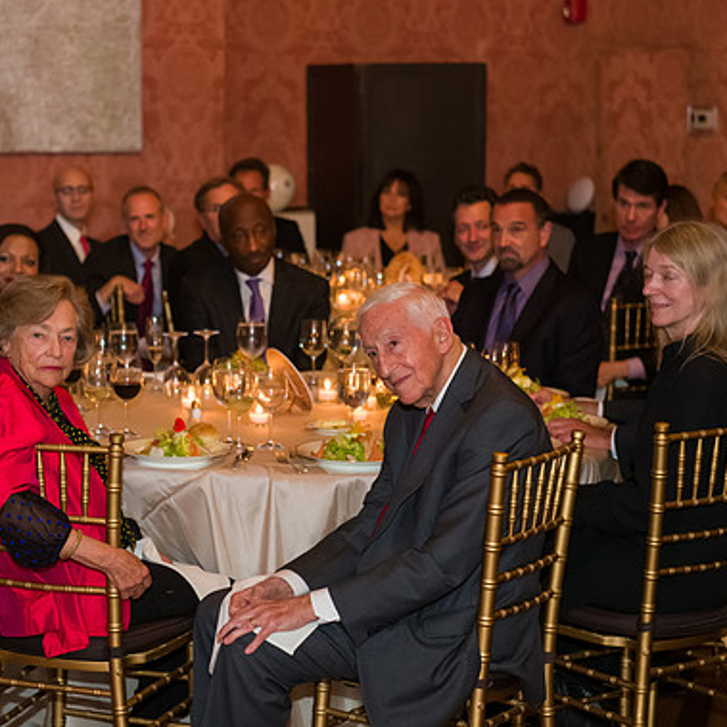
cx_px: 240
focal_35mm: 91
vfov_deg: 19.1
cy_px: 362
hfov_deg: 19.0
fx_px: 2162
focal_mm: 70
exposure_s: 1/100
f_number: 4
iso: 3200
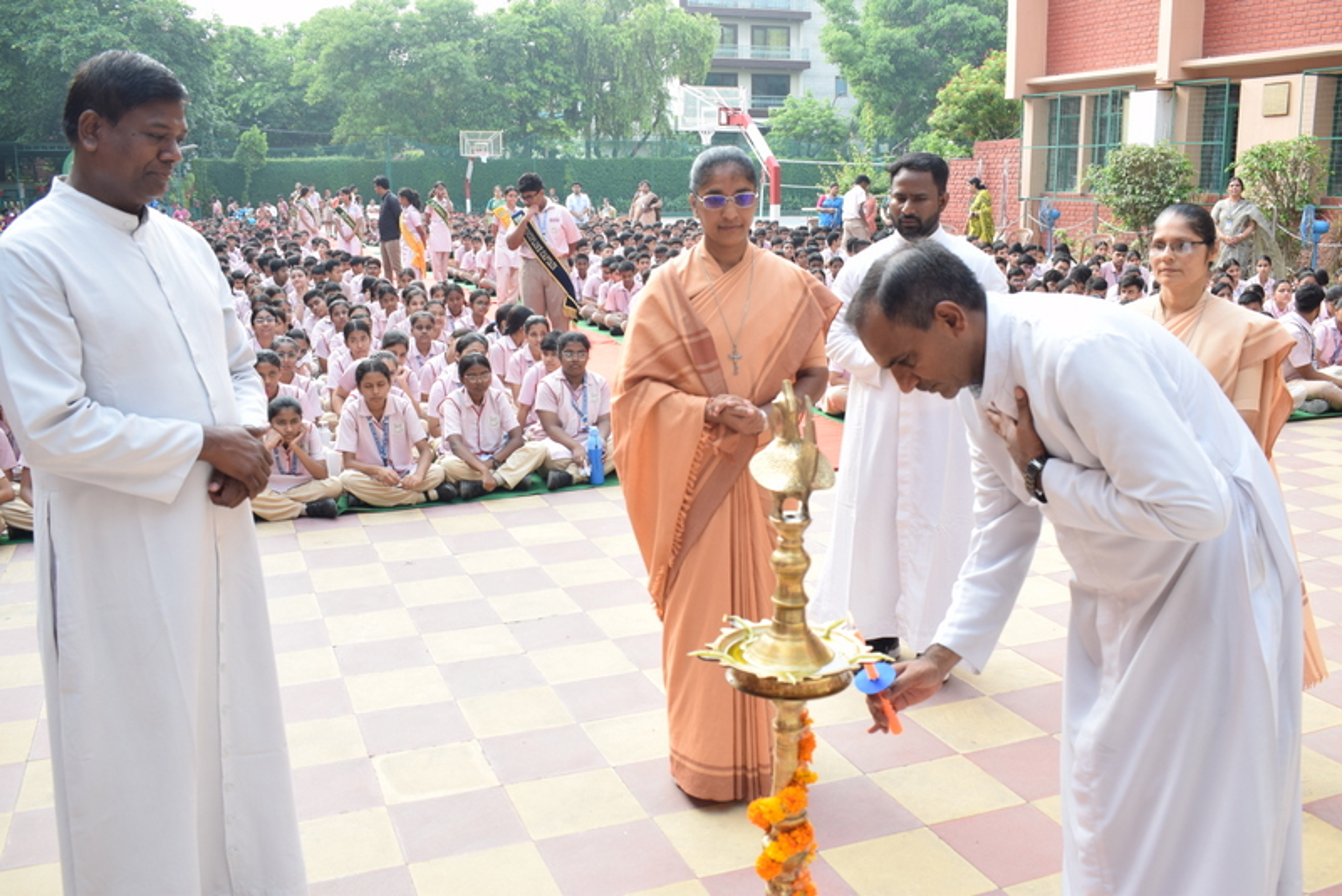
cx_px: 671
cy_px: 448
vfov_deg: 40.0
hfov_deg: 57.2
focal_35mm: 33
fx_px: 1231
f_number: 5.6
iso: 220
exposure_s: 1/125
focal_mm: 22
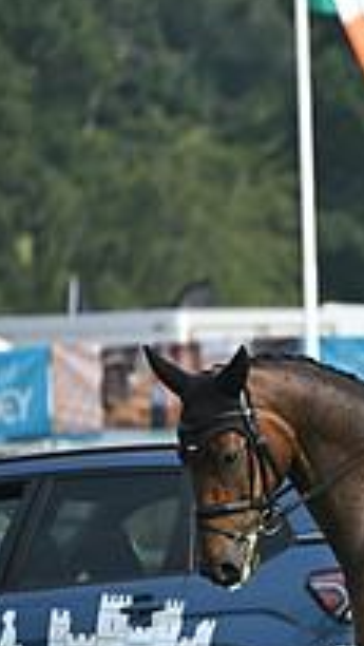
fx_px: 12762
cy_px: 489
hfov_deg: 1.6
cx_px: 747
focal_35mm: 745
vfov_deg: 2.9
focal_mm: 250
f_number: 5
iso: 400
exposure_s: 1/1250
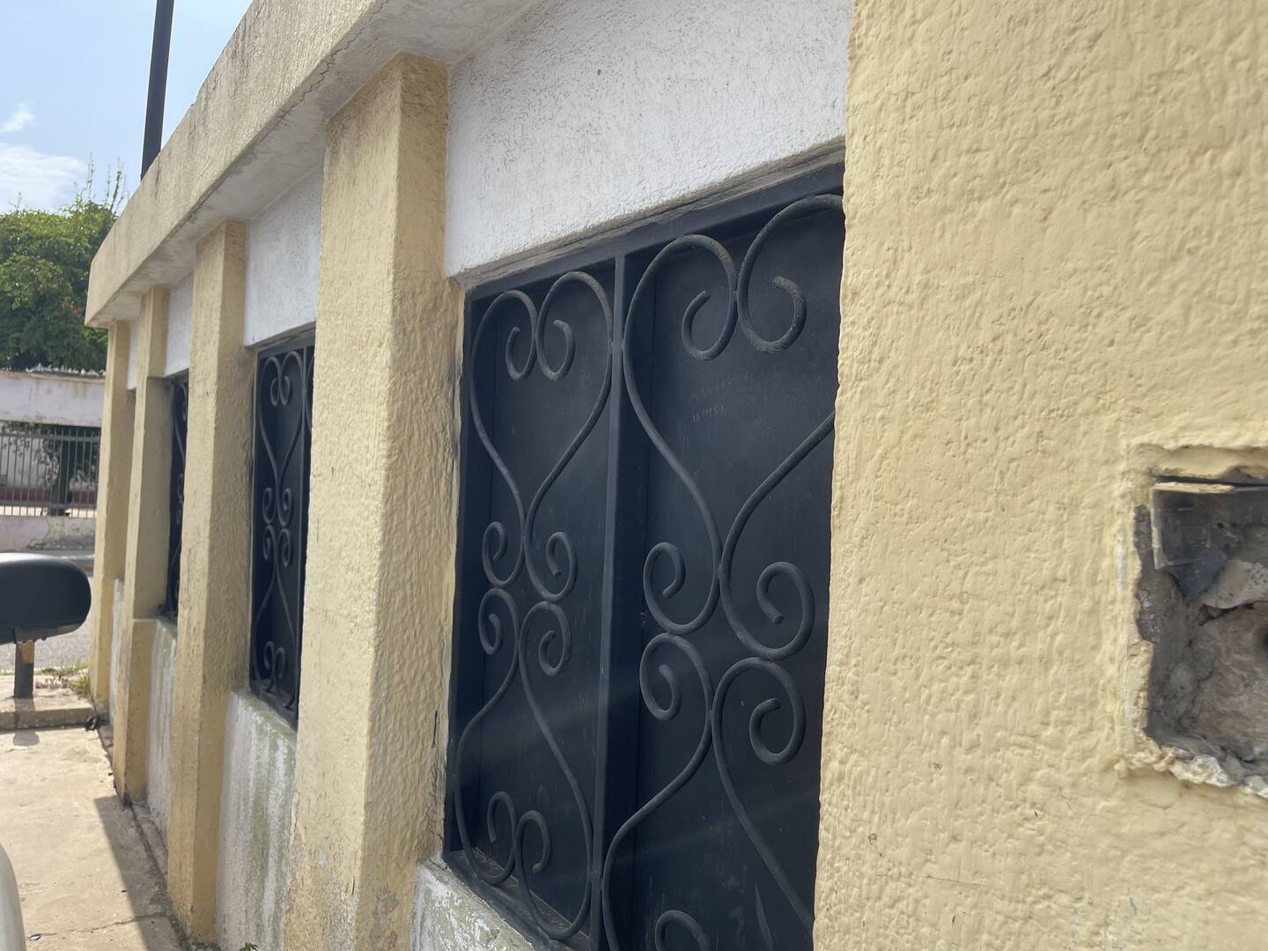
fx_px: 916
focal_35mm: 25
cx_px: 634
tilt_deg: +0.4
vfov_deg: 54.9
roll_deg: -3.4
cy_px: 476
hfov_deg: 69.4
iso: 32
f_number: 1.6
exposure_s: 1/2857
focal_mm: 5.1
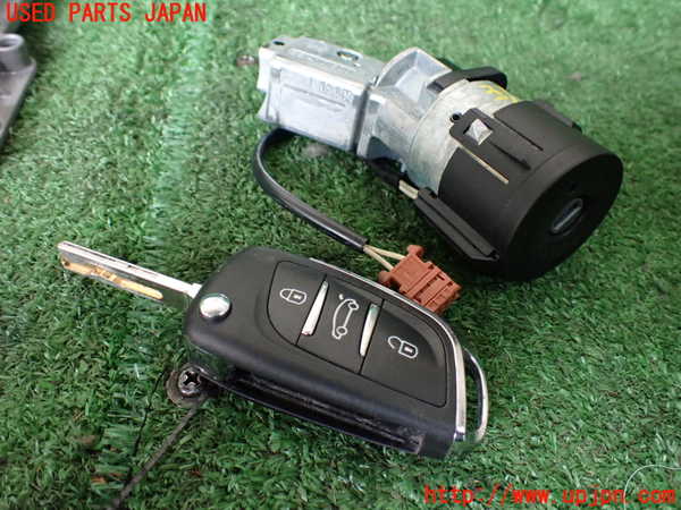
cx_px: 340
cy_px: 255
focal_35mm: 30
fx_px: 590
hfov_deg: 60.0
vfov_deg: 46.8
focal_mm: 5.4
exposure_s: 1/100
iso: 800
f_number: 2.3
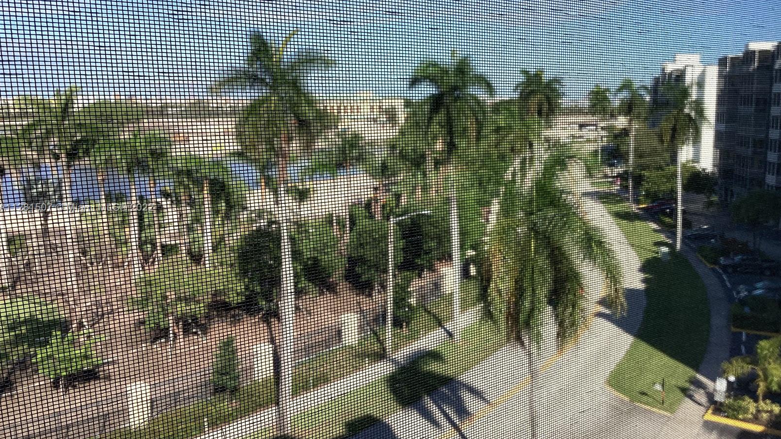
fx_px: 704
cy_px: 208
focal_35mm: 34
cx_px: 390
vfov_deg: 34.6
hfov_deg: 58.0
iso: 25
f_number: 2.4
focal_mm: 3.3
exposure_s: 1/981
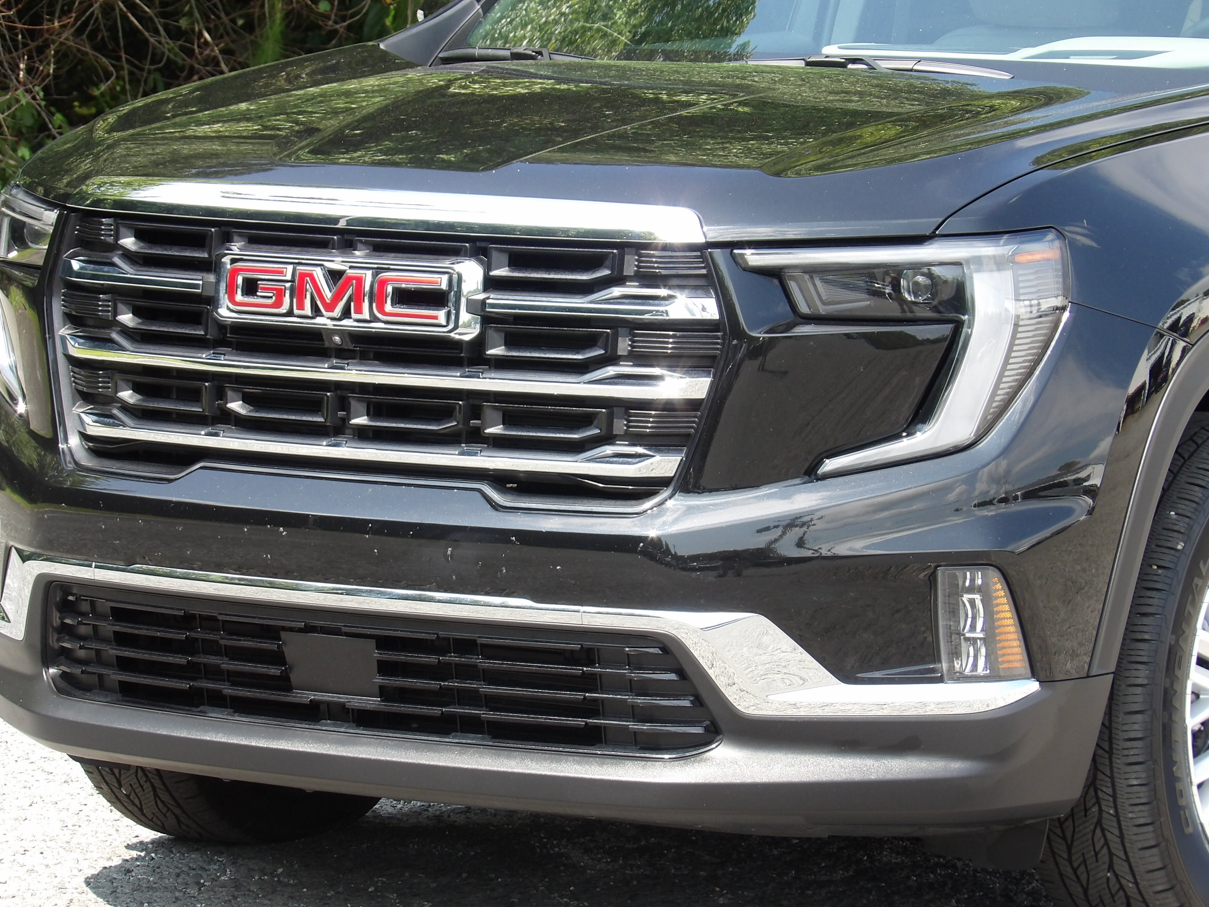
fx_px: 6531
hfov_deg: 10.6
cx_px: 560
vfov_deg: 7.9
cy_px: 480
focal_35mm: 187
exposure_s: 1/131
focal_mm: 30.2
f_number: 4.4
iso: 100
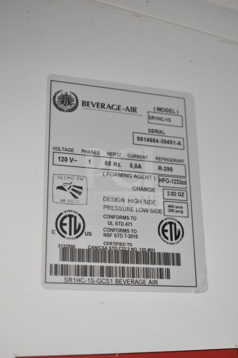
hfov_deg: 25.8
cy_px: 179
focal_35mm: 52
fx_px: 521
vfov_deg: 37.9
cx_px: 119
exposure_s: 1/60
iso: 10000
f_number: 4.5
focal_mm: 35
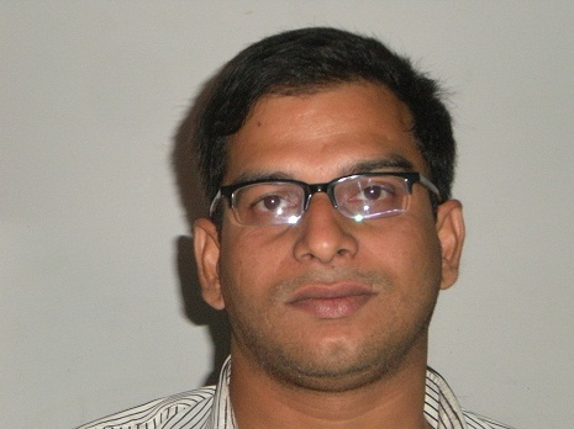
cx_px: 299
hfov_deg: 17.4
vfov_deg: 13.1
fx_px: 1872
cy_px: 230
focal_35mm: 113
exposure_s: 1/2
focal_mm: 17.3
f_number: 5.7
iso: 400
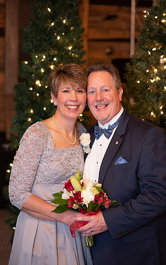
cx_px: 85
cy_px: 132
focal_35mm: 88
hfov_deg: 14.9
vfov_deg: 23.5
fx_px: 637
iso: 1000
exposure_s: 1/200
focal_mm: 85
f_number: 2.2
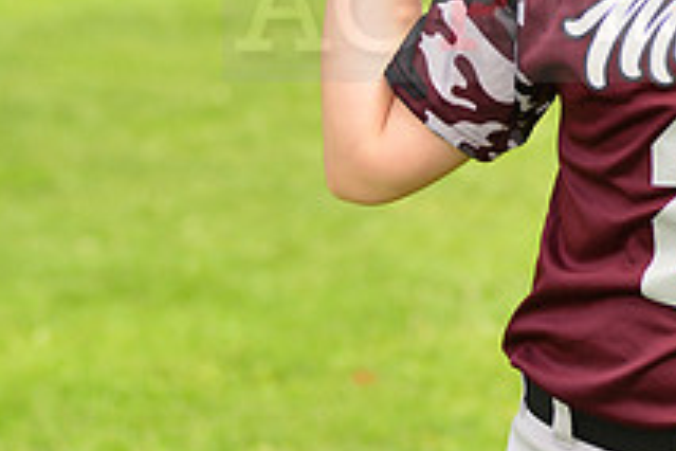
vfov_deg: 5.0
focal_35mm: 272
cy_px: -11
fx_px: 5107
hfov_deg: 7.5
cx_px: 755
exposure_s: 1/250
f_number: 5
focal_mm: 100
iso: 100
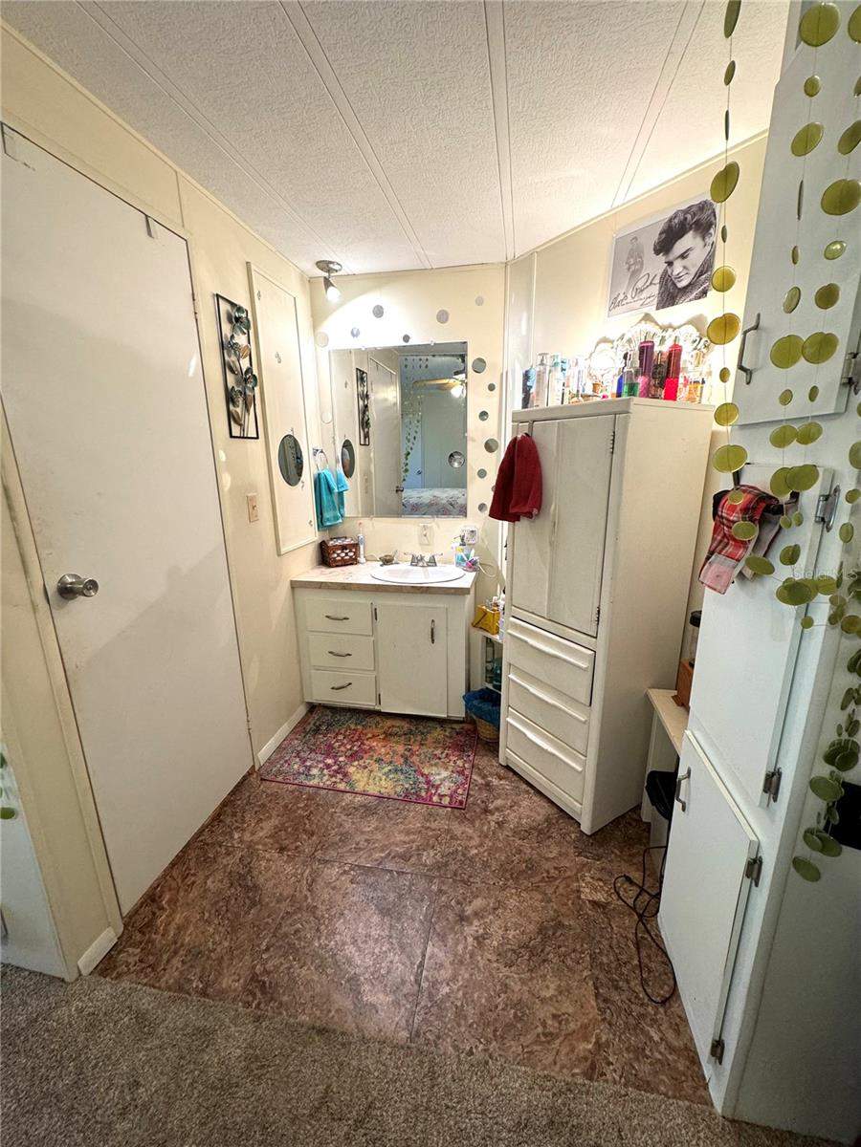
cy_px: 574
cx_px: 430
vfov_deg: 102.1
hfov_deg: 85.7
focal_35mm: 14
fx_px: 464
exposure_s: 1/60
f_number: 2.2
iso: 200
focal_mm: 2.22
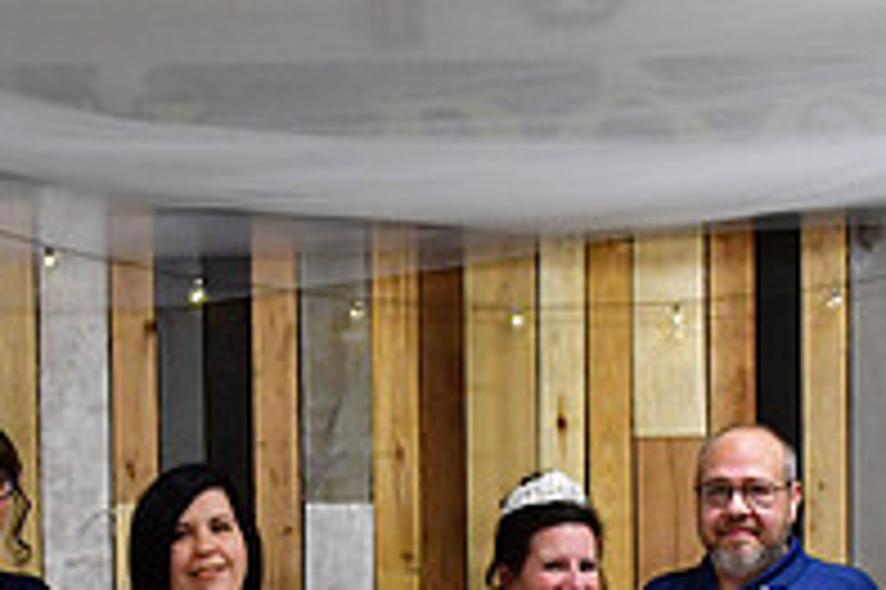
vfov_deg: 11.1
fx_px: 2938
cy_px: 835
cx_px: 553
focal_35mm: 119
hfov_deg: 17.1
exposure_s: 1/200
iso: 3200
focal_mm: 27
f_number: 4
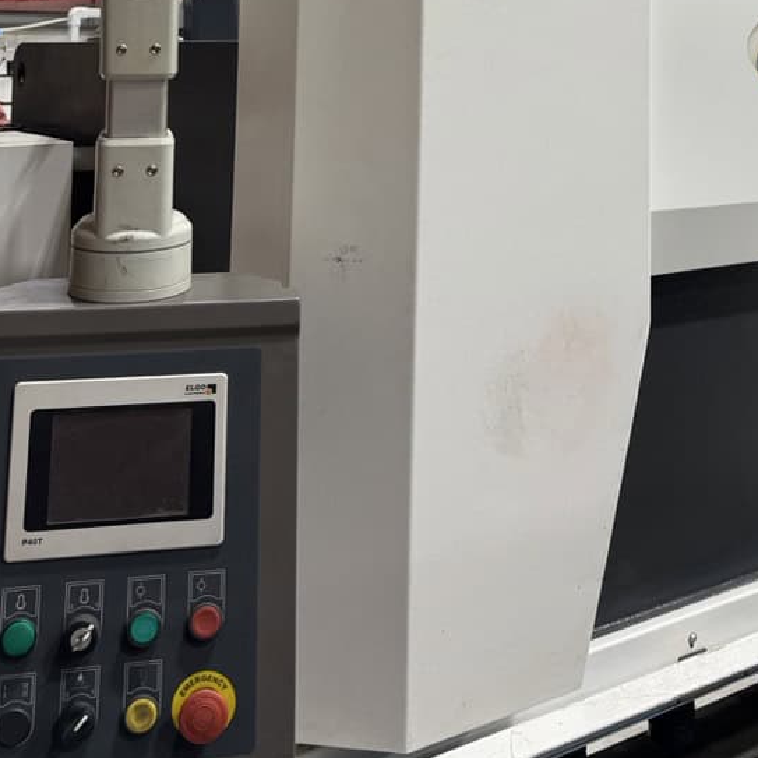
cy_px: -40
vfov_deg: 30.9
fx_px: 1239
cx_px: 529
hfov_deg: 33.6
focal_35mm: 50
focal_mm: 6.8
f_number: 1.8
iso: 125
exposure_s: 1/60
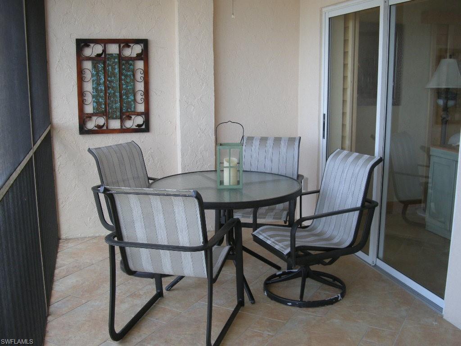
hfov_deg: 50.1
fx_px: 493
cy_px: 173
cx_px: 230
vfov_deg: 38.7
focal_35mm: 37
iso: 126
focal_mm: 7.9
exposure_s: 1/110
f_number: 2.8
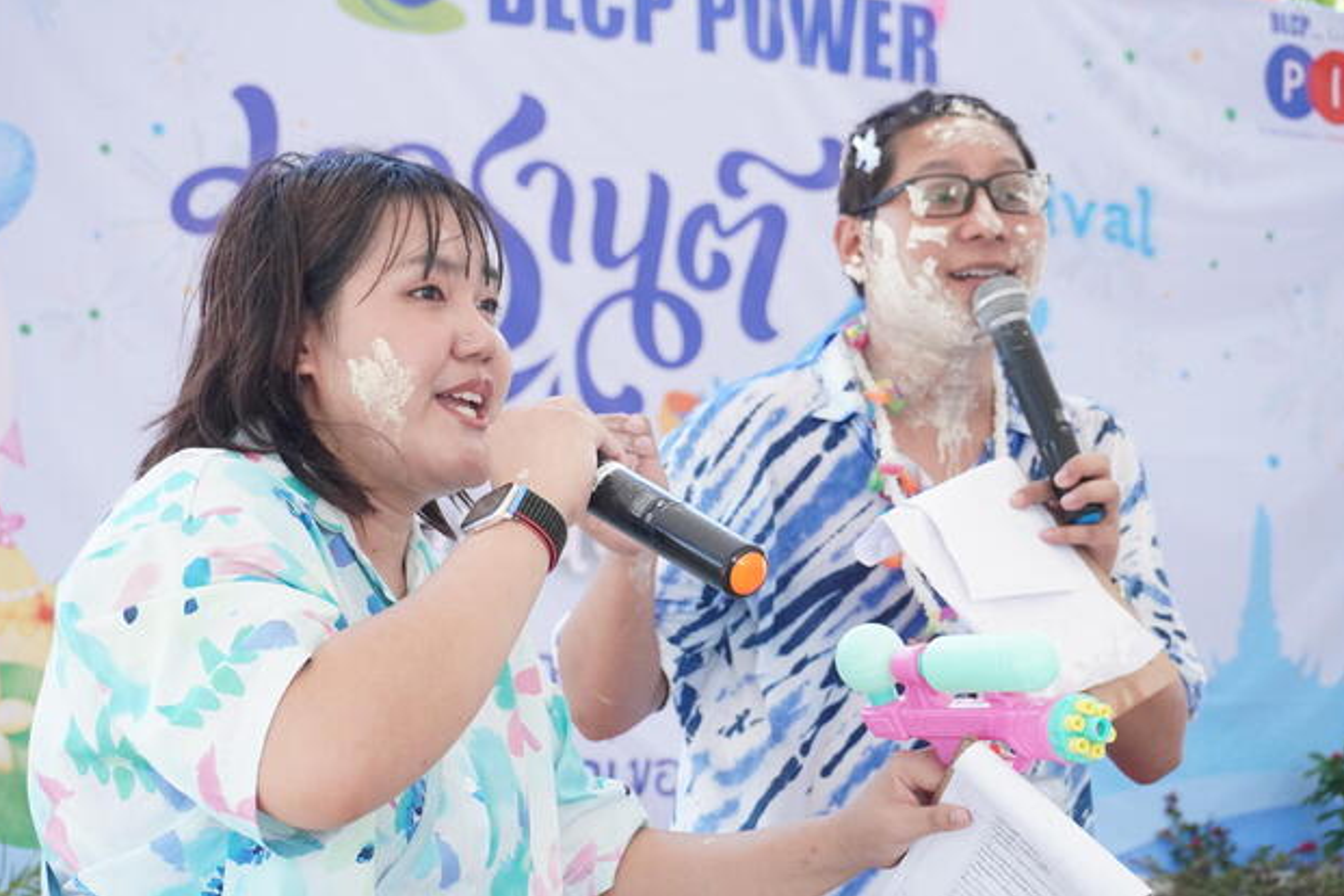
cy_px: 440
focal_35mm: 68
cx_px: 667
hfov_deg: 29.7
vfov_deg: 20.0
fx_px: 2538
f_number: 5.6
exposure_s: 1/800
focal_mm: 44
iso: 2500
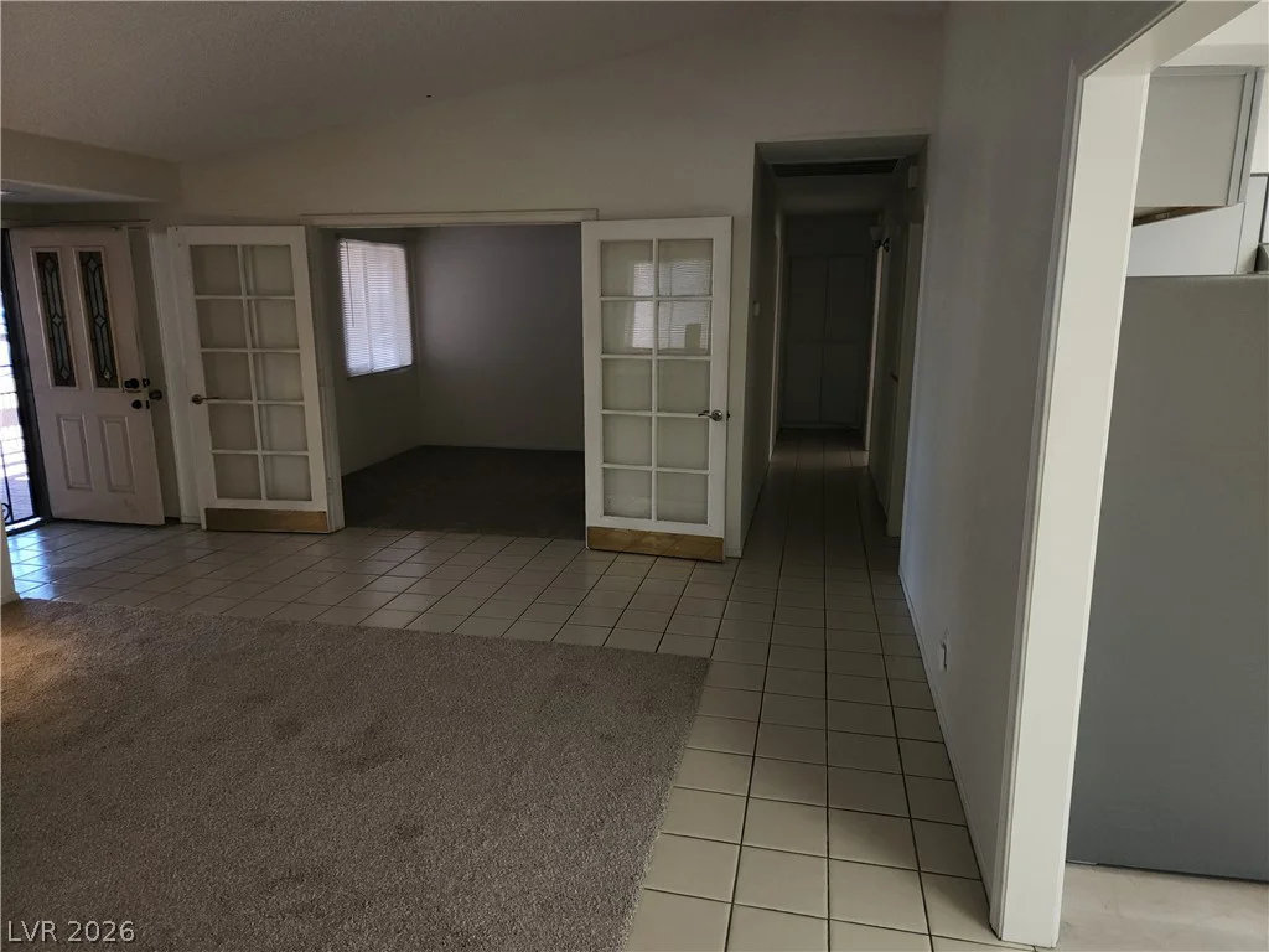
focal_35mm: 23
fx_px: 843
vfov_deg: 58.9
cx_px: 634
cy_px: 476
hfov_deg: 73.9
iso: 100
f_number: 1.8
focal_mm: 6.4
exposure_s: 1/24
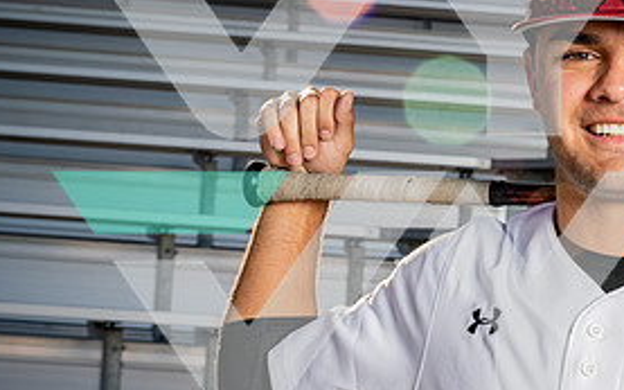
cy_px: 292
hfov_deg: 18.0
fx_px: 1921
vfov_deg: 11.6
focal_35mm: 113
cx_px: 626
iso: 125
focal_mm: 53
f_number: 9
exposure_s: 1/250
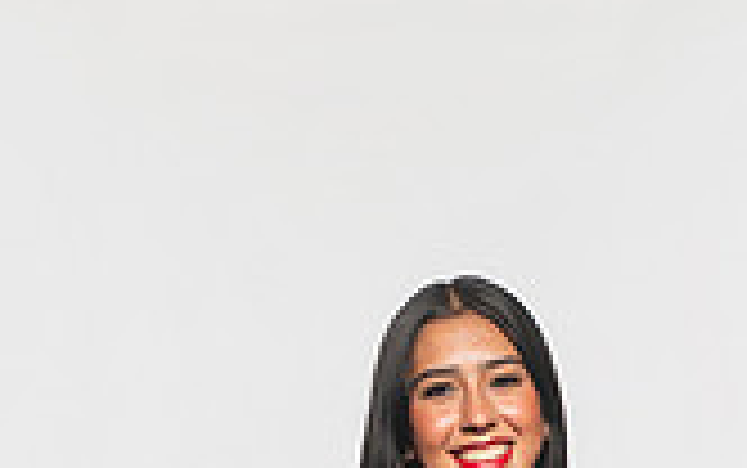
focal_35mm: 127
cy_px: 999
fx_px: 2587
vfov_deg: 9.5
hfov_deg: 16.4
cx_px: 459
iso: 500
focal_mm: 46
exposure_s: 1/200
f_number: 6.3
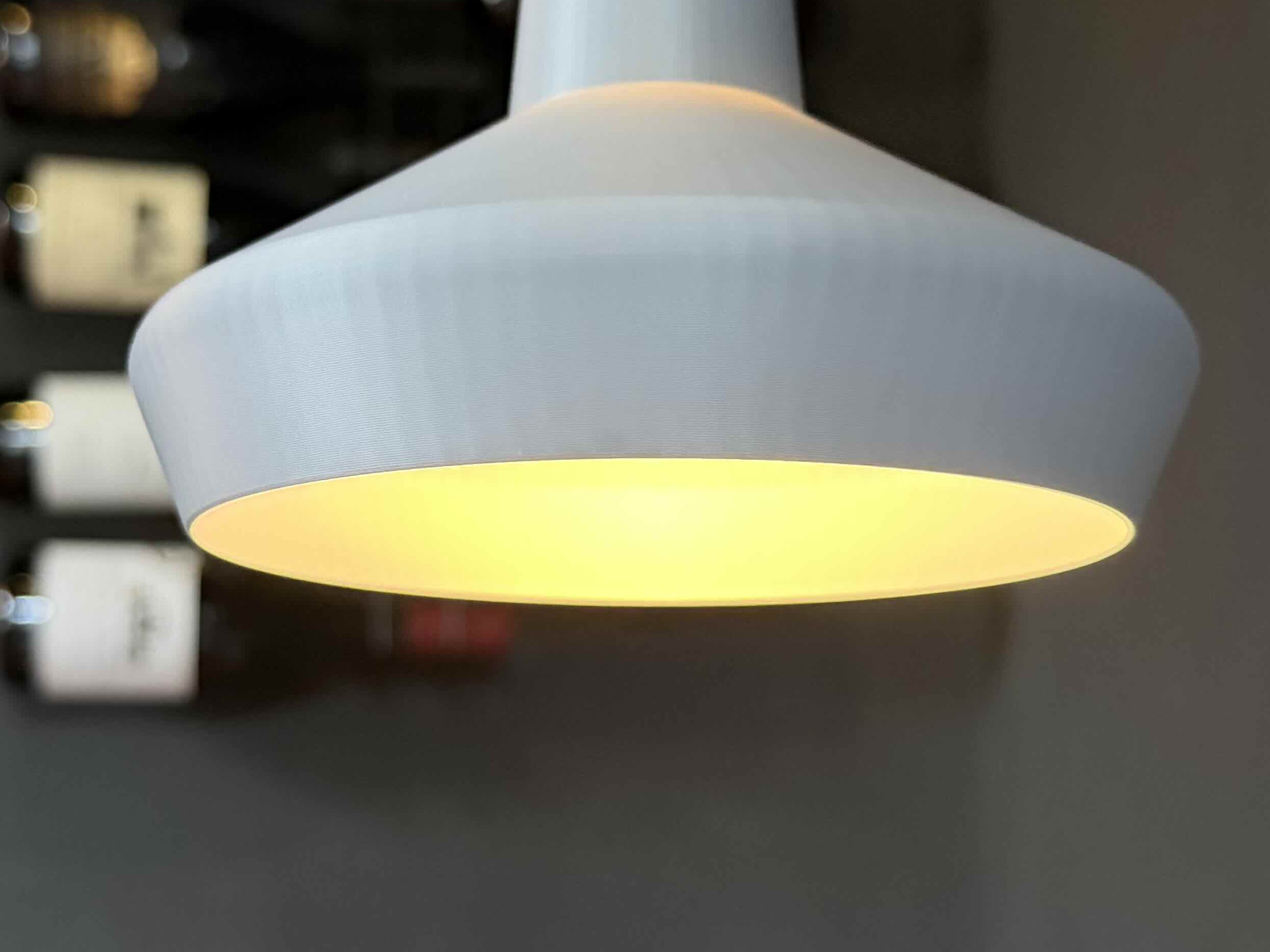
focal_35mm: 55
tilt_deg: +8.1
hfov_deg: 34.9
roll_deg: +0.5
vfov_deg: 26.6
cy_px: 498
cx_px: 551
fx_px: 2018
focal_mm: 6.76
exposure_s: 1/50
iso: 640
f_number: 1.78
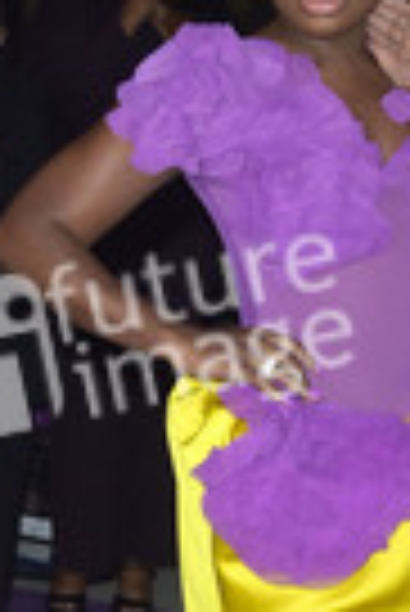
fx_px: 2760
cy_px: 567
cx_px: 255
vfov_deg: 12.6
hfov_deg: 8.5
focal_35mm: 162
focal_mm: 55
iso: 500
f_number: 6.3
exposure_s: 1/250
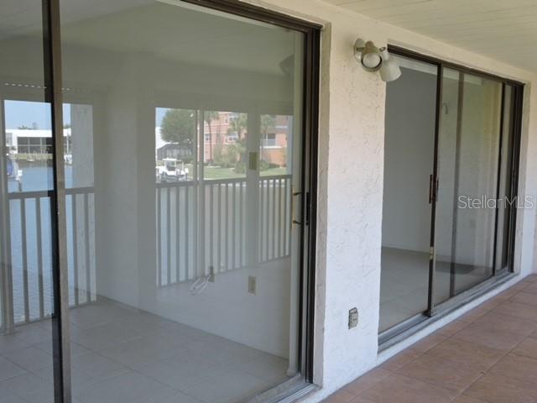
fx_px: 543
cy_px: 202
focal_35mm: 35
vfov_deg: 40.7
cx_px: 268
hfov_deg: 52.6
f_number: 3.8
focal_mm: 6.3
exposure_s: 1/40
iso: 100
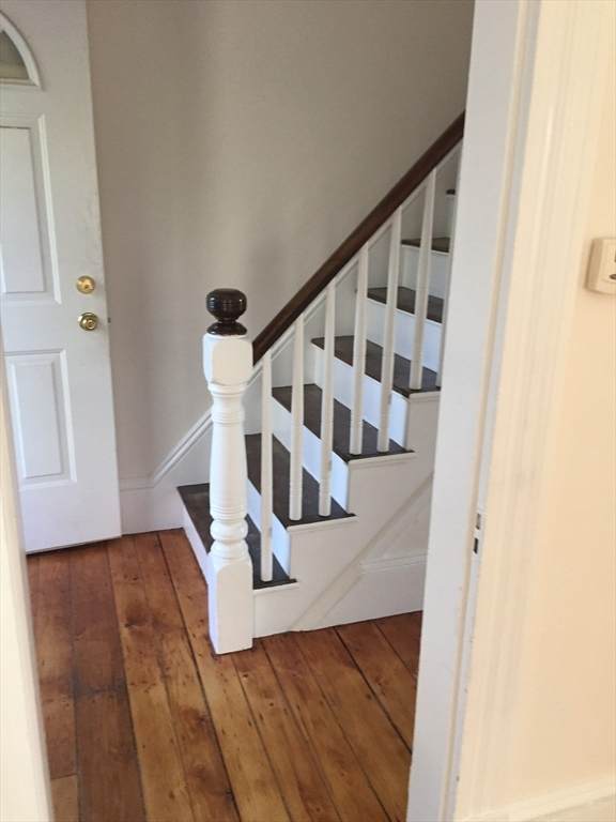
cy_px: 411
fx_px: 688
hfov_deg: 48.2
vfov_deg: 61.7
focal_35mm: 29
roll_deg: +1.1
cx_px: 308
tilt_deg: -15.8
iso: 160
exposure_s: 1/30
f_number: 2.2
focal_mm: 4.15
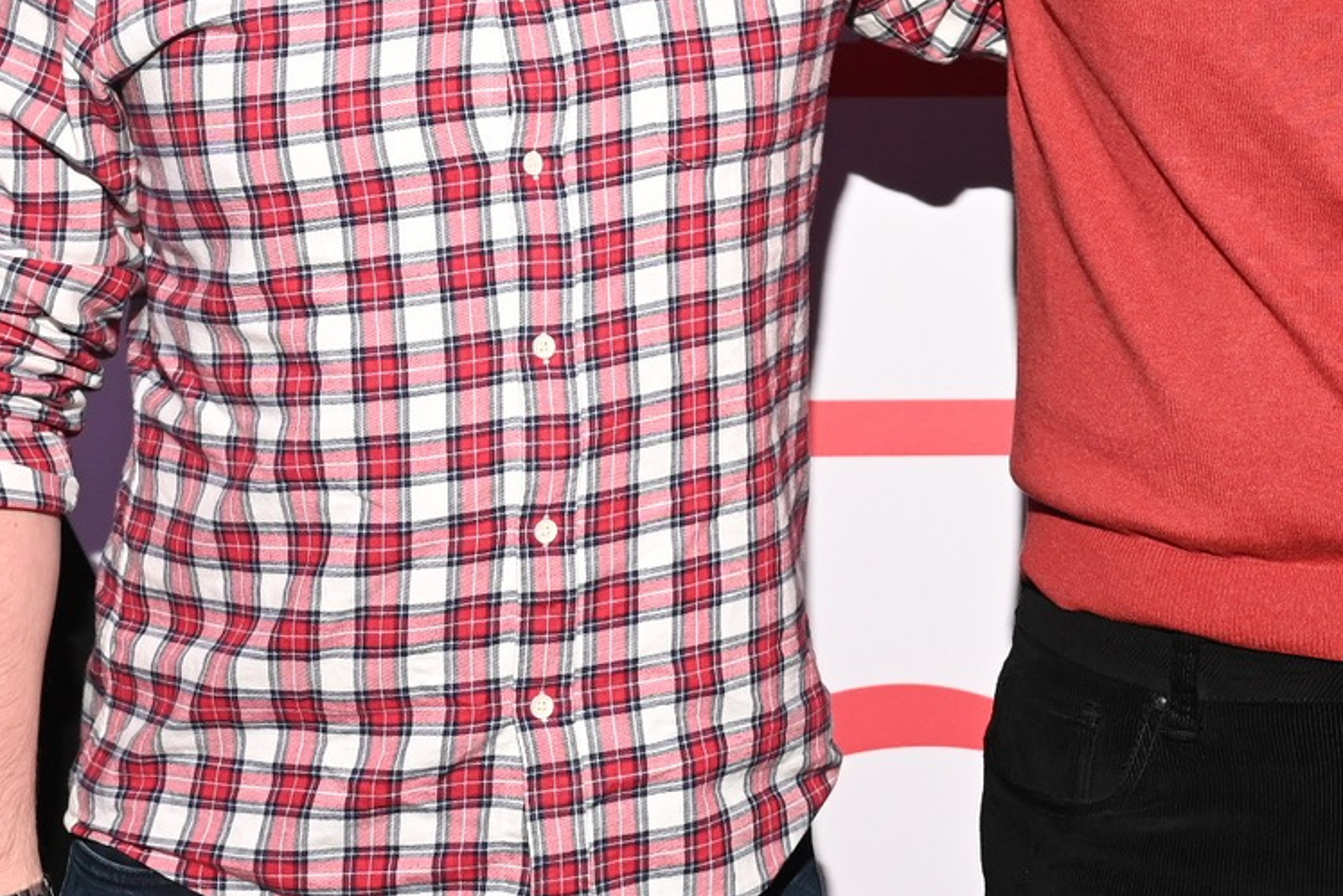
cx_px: 1113
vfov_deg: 11.3
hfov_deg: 16.9
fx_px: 4476
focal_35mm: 120
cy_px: -85
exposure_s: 1/125
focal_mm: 35
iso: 400
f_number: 5
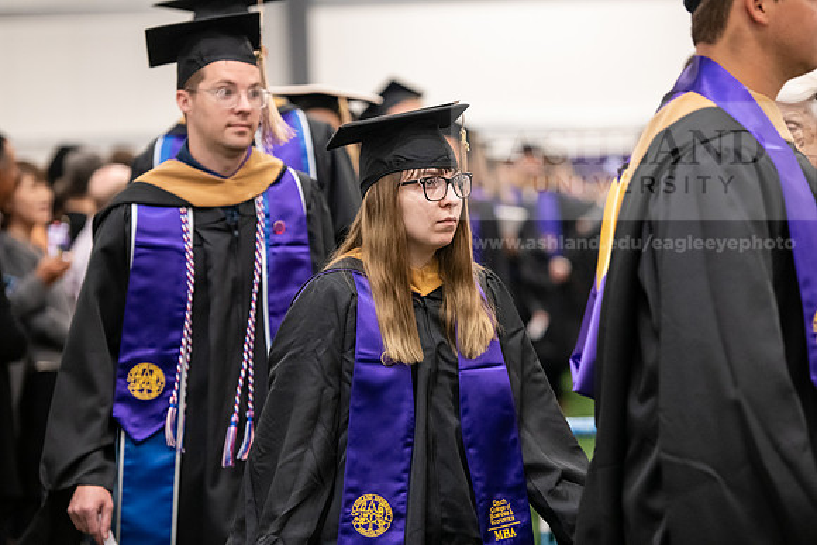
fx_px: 3064
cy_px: 272
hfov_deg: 15.2
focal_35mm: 135
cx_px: 408
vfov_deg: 10.2
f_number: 3.2
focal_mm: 135
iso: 3200
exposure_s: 1/200
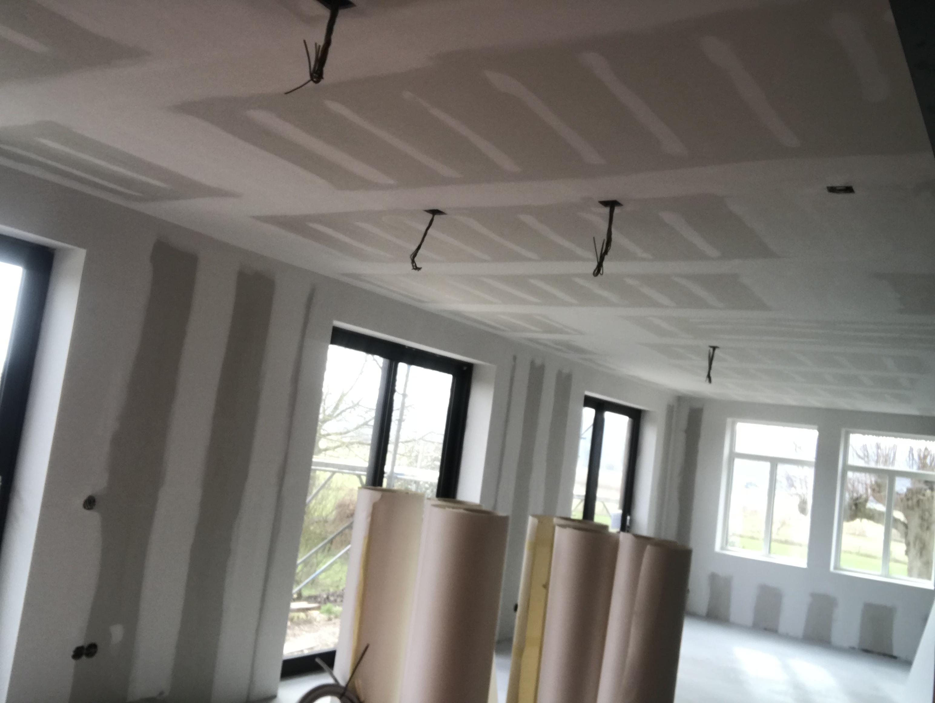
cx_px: 468
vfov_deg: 44.2
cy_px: 352
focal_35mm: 32
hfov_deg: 56.8
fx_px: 865
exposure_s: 1/50
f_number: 2.2
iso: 25
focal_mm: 2.87
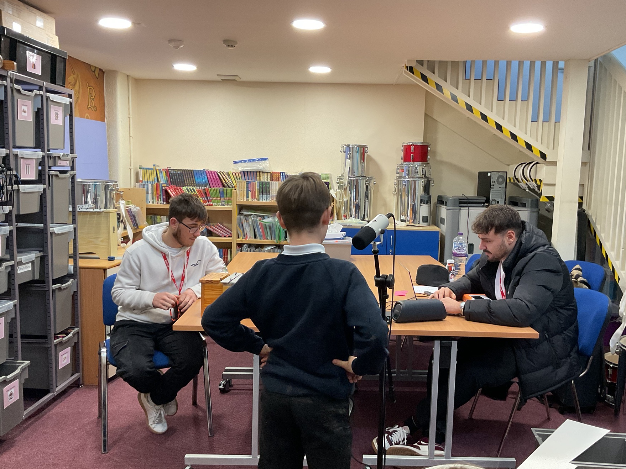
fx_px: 597
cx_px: 335
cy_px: 250
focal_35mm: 33
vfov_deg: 42.9
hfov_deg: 55.3
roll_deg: -1.0
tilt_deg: -8.1
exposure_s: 1/60
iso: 160
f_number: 1.8
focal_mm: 3
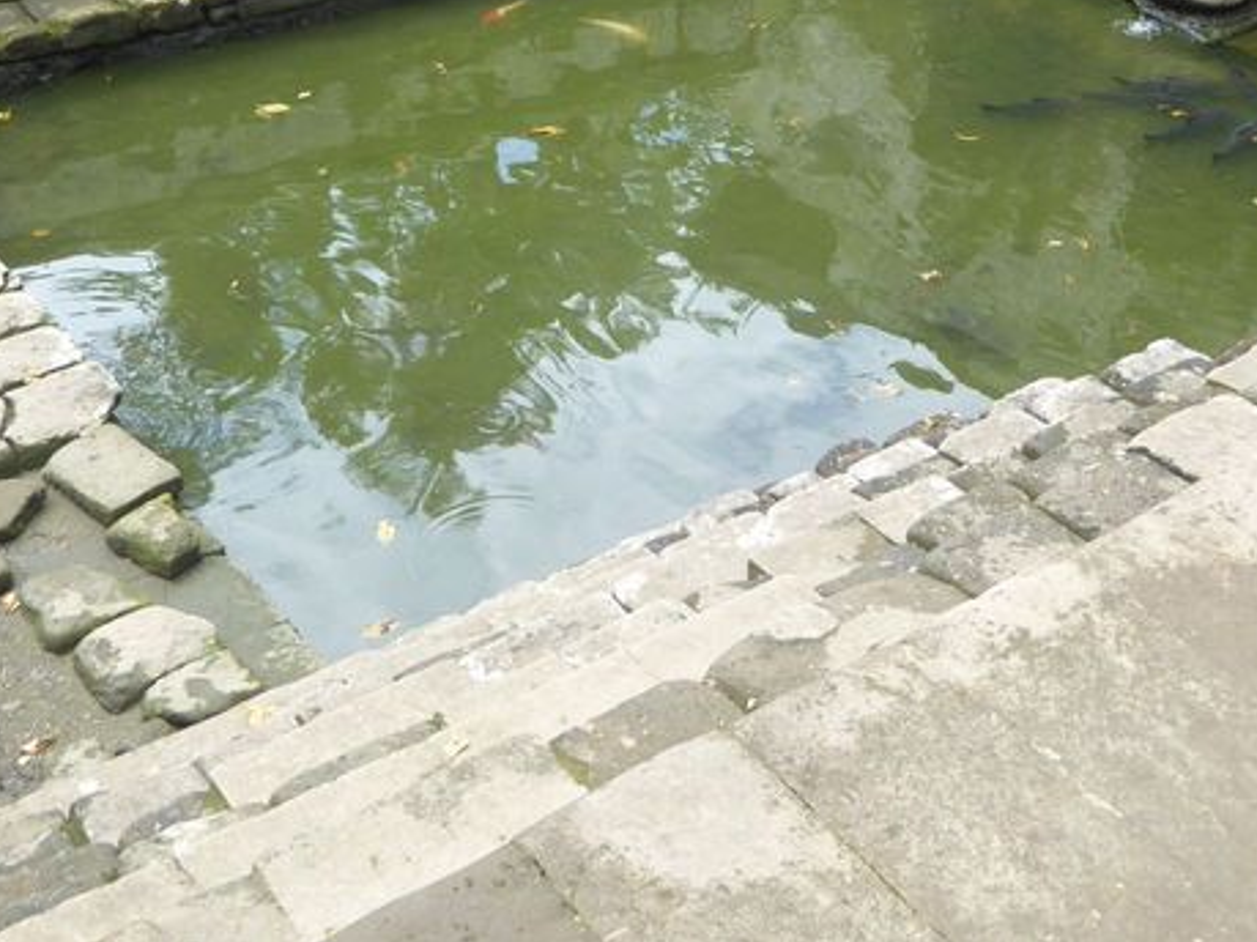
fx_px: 1960
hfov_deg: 35.5
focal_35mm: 54
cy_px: 131
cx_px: 731
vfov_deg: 26.3
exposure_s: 1/100
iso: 80
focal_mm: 5.4
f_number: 3.5
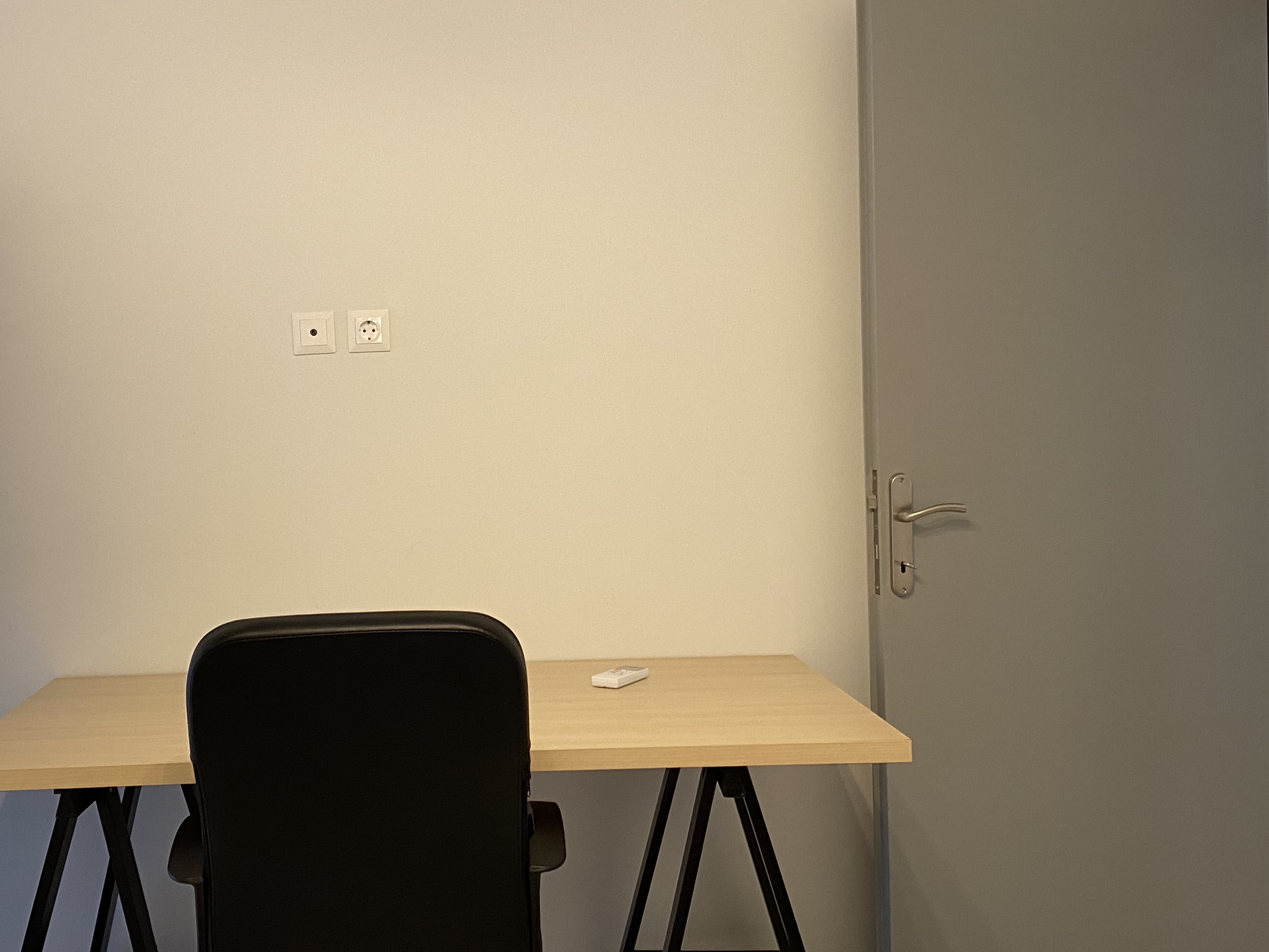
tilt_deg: -1.9
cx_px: 453
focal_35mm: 40
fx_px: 1466
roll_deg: +2.1
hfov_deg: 46.3
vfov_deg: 35.9
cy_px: 440
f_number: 1.8
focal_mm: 4.25
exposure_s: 1/54
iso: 125
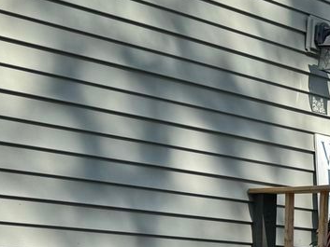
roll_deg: -1.0
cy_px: 237
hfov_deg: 16.9
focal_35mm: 102
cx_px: 532
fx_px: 973
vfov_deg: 14.3
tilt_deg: +4.2
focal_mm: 6.76
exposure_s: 1/1597
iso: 80
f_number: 1.78
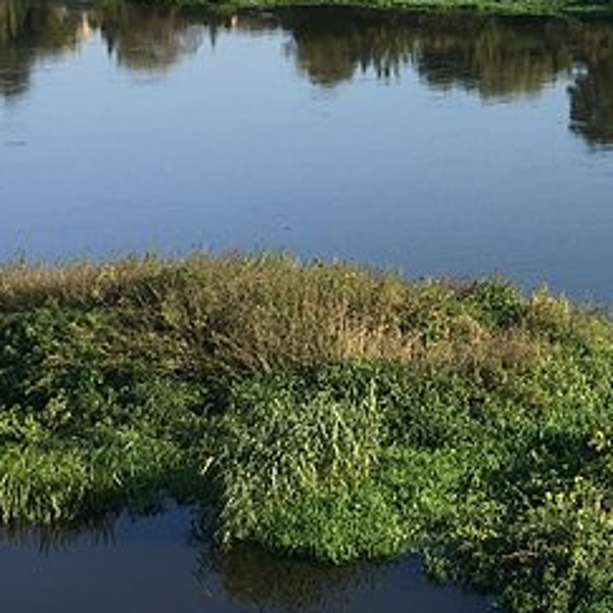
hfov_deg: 16.3
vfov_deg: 17.4
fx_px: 1903
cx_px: 984
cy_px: -130
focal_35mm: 95
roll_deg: +1.0
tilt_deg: -1.6
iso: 25
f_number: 2.2
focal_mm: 4.15
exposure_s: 1/864
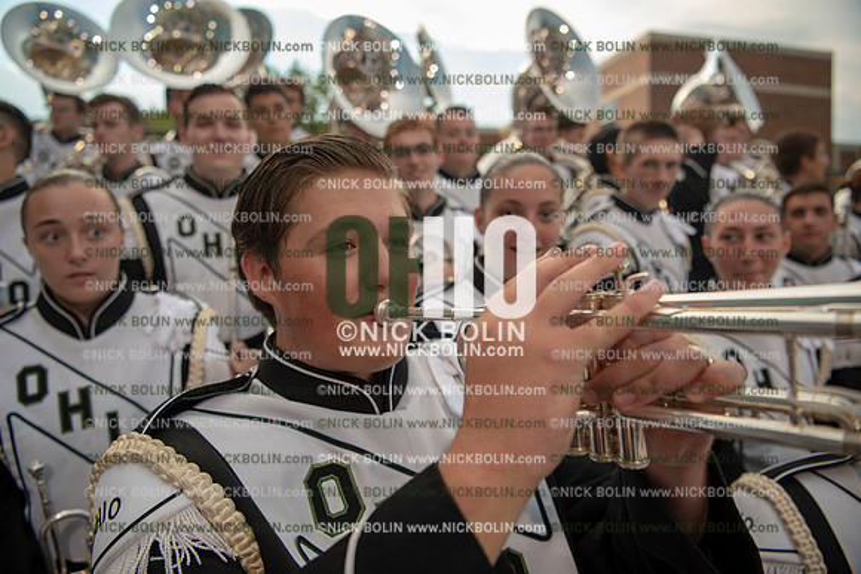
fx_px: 574
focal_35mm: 24
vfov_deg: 53.2
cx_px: 430
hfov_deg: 73.7
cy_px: 287
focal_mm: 24
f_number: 3.2
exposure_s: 1/125
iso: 800
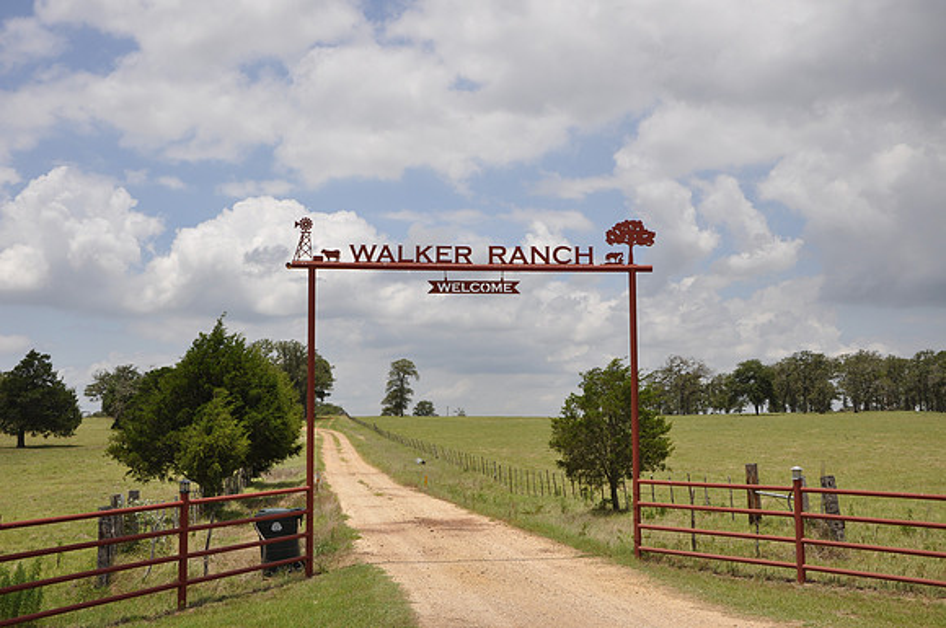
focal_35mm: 45
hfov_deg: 43.7
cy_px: 314
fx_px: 1181
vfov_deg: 29.8
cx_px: 473
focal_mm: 30
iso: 200
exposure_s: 1/250
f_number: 8
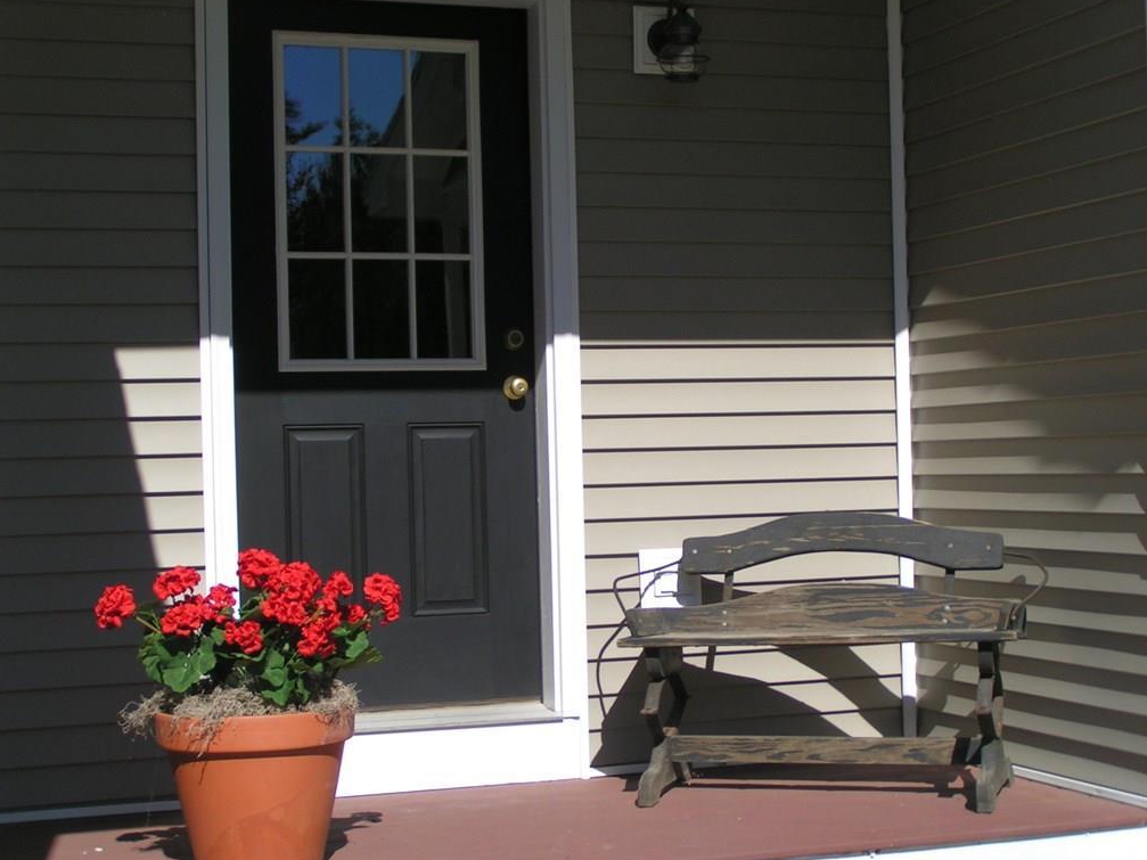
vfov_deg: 24.0
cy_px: 426
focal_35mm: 61
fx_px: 2021
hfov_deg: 31.7
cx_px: 572
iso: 50
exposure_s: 1/1000
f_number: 4
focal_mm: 9.2
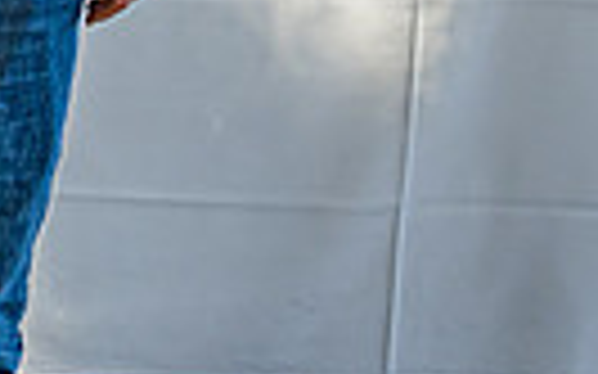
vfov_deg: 8.9
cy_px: -269
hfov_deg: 13.4
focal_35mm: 142
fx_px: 2313
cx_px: -451
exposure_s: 1/250
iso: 200
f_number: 5
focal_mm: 25.5
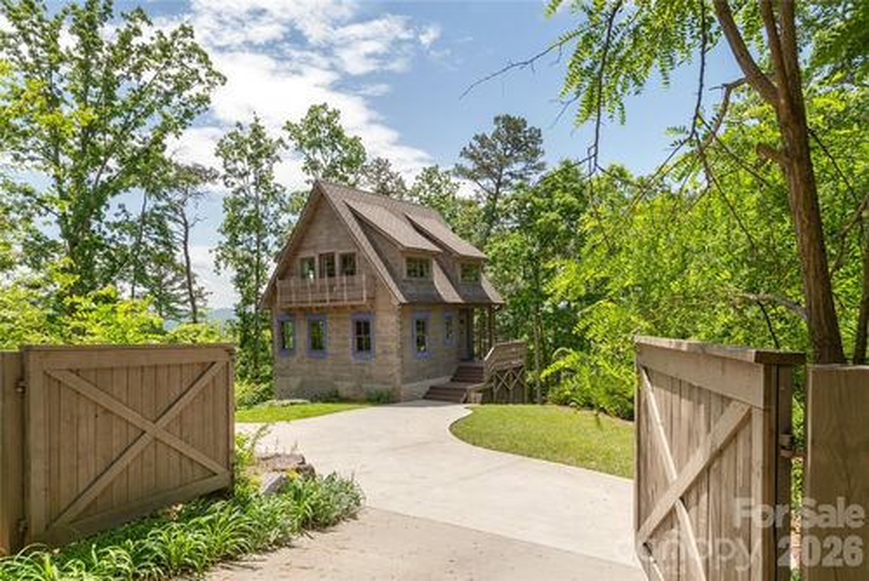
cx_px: 434
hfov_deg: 93.2
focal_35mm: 17
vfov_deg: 70.5
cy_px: 290
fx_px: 411
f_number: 7.1
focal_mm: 17
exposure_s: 1/1250
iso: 320
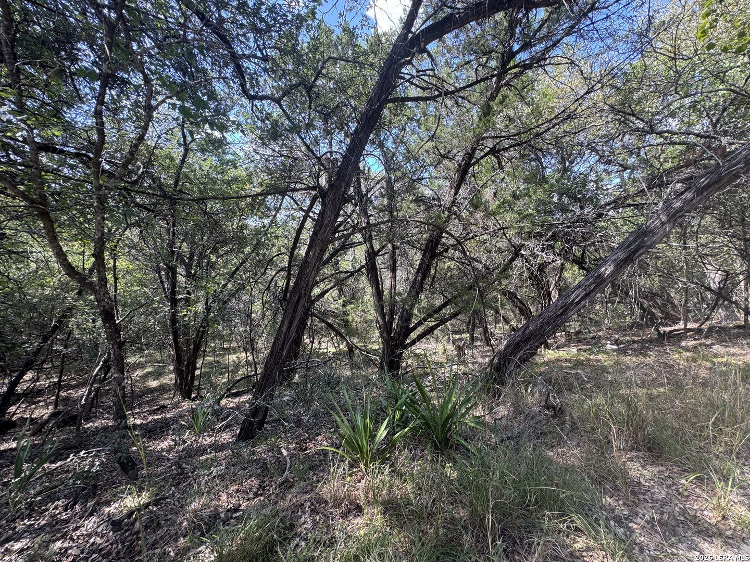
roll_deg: -1.6
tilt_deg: -5.5
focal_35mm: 14
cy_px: 281
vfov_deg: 85.7
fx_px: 303
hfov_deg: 102.1
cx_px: 375
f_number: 2.2
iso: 50
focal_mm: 2.22
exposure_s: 1/99
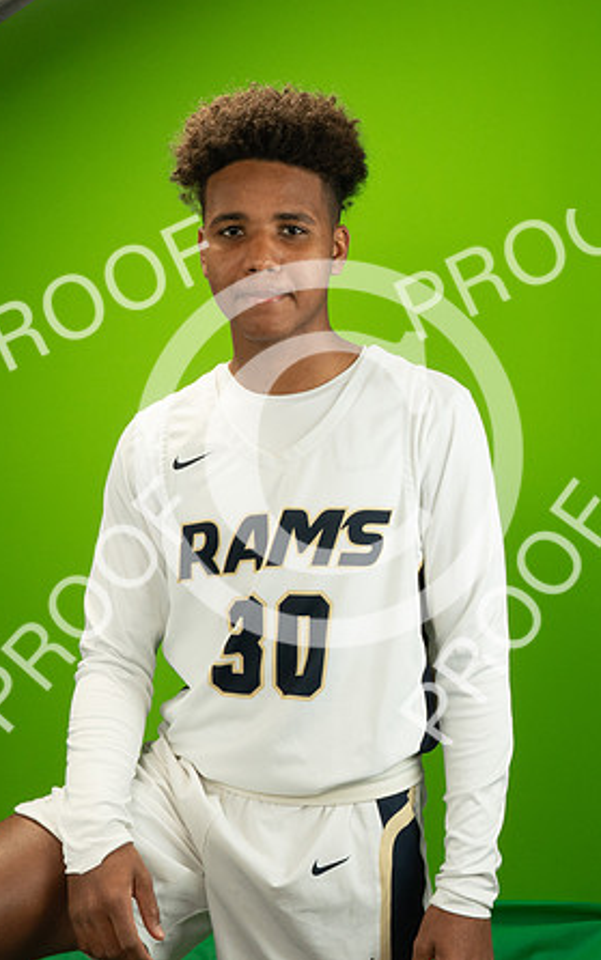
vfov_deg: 32.4
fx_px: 1650
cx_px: 346
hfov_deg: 20.6
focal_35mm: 63
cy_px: 541
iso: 800
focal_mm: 28
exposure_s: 1/60
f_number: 20
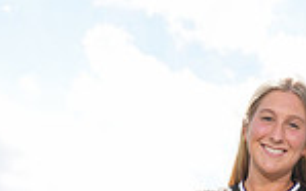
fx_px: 1184
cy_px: 442
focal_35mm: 142
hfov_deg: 14.6
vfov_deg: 8.5
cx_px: 251
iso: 125
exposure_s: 1/200
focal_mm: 46
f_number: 9
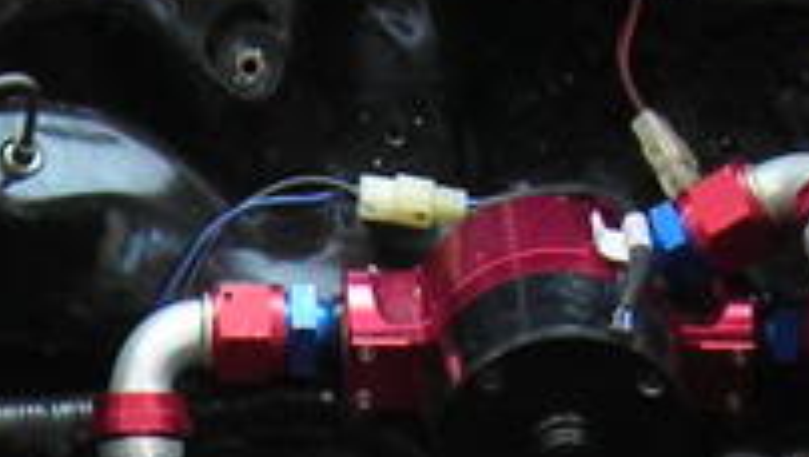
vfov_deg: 5.6
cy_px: 1159
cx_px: 28
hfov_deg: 10.2
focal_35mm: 210
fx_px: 4508
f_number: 3.2
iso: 50
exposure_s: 1/49
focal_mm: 6.3
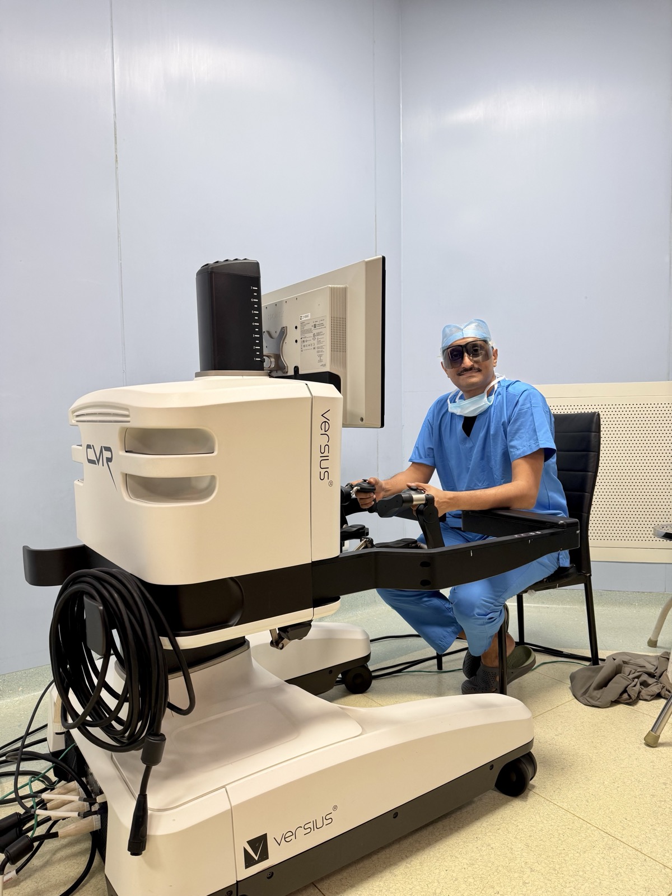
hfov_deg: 56.8
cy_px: 448
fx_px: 621
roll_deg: +0.7
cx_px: 336
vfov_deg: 71.6
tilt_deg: -3.5
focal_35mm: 24
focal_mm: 6.76
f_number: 1.78
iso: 125
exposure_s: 1/50
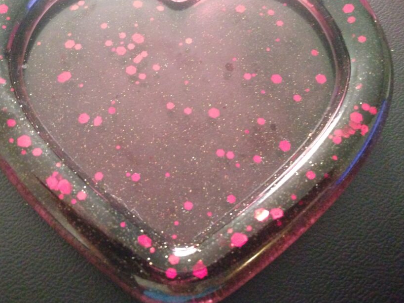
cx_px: 170
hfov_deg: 69.0
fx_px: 292
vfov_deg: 54.6
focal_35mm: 25
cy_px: 124
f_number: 2
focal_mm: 3.54
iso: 2880
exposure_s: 1/15
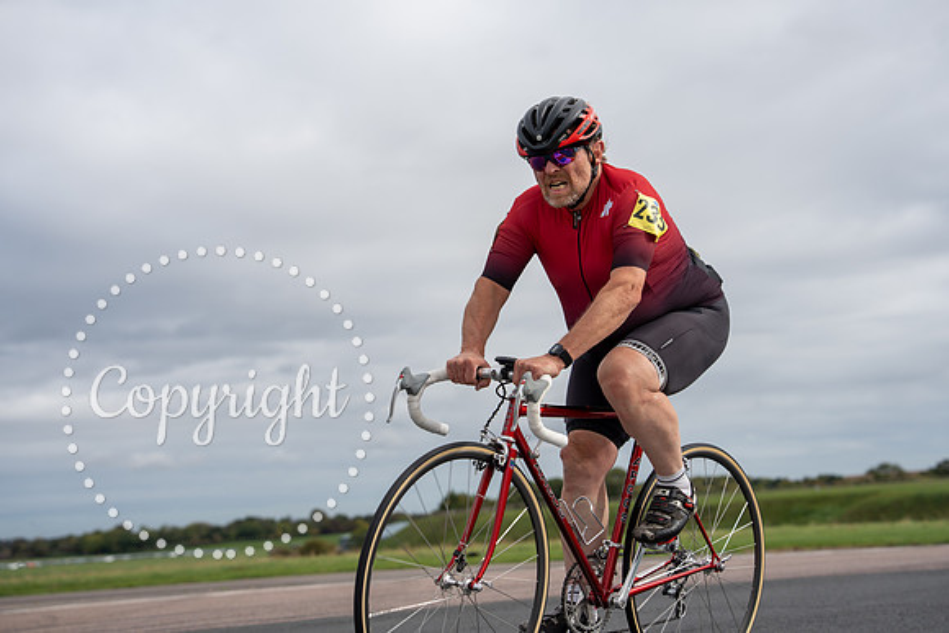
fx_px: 1635
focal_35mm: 62
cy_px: 316
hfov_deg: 32.4
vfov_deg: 21.9
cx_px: 474
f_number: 3.5
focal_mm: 62
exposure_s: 1/1000
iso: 100
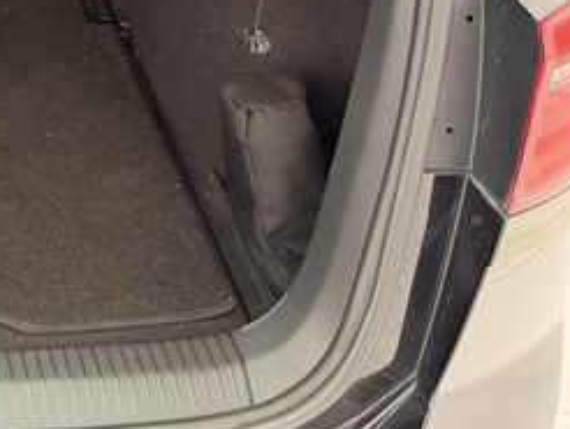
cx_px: -287
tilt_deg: -26.4
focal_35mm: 78
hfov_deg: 21.1
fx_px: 1286
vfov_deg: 18.0
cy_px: -77
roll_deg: +1.9
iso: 320
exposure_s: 1/50
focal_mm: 6.76
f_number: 1.78
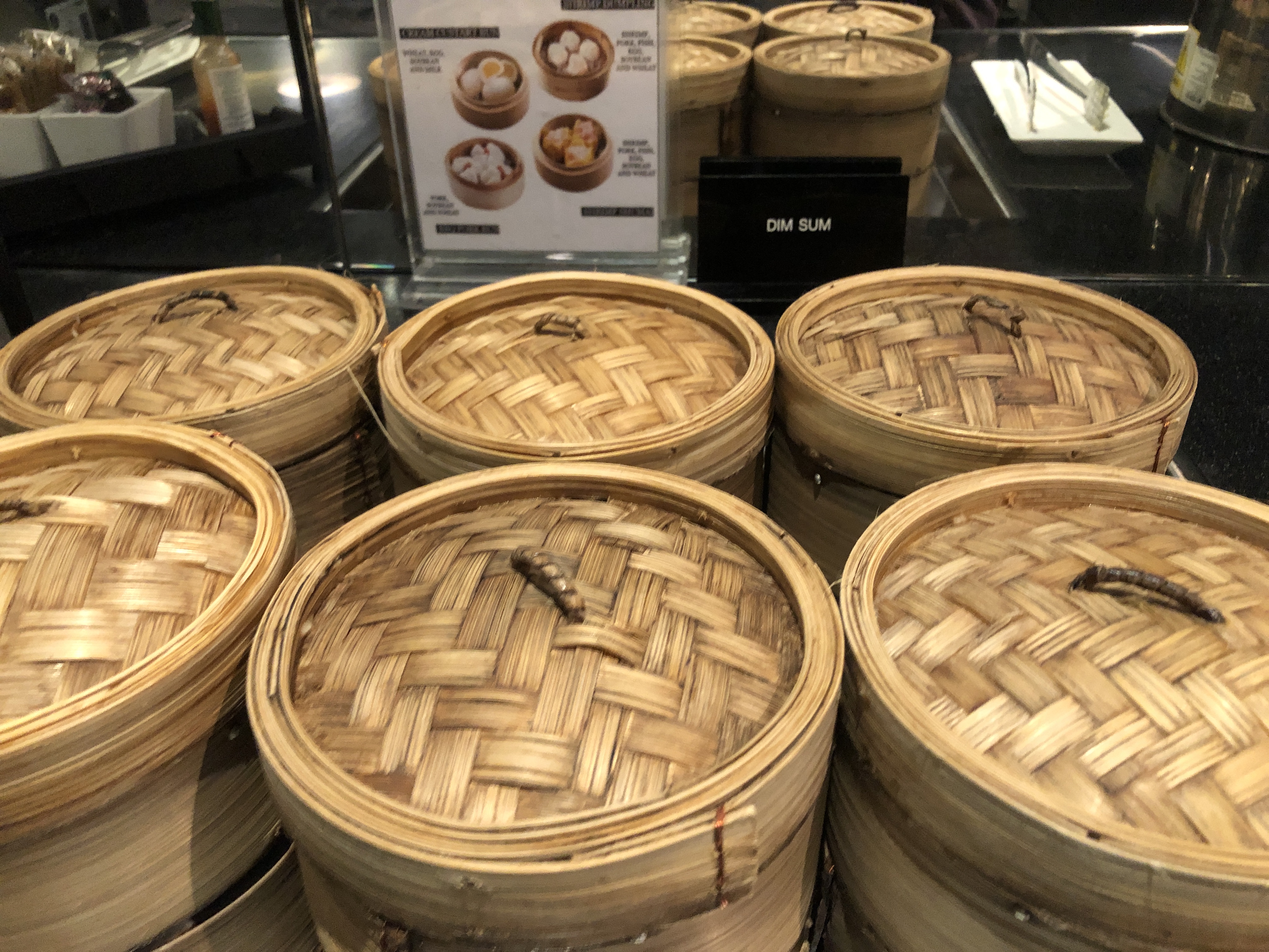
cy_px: 476
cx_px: 634
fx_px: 1026
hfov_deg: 63.4
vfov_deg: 49.7
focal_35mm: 28
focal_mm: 3.99
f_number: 1.8
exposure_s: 1/14
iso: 100
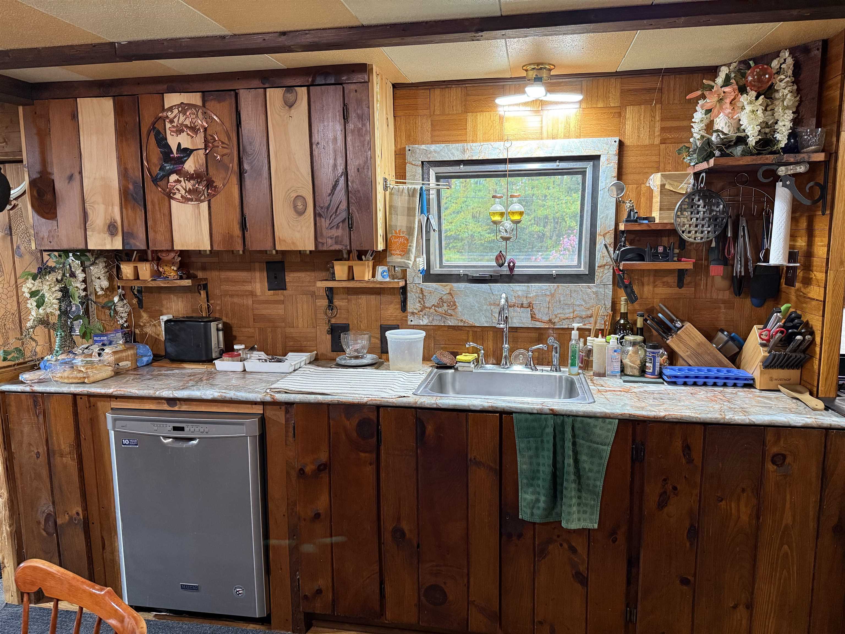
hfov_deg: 71.6
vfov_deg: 56.8
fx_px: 586
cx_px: 422
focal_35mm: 24
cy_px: 317
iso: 400
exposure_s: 1/60
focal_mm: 6.76
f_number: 1.78
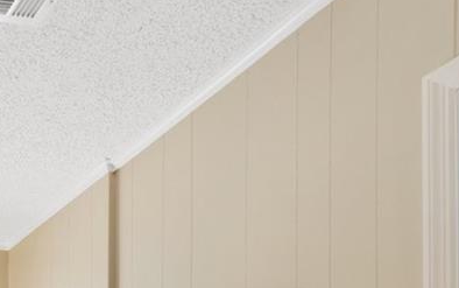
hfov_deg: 22.6
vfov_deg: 17.1
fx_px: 776
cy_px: 521
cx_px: -325
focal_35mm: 62
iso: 100
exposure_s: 1.3
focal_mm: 10
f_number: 8
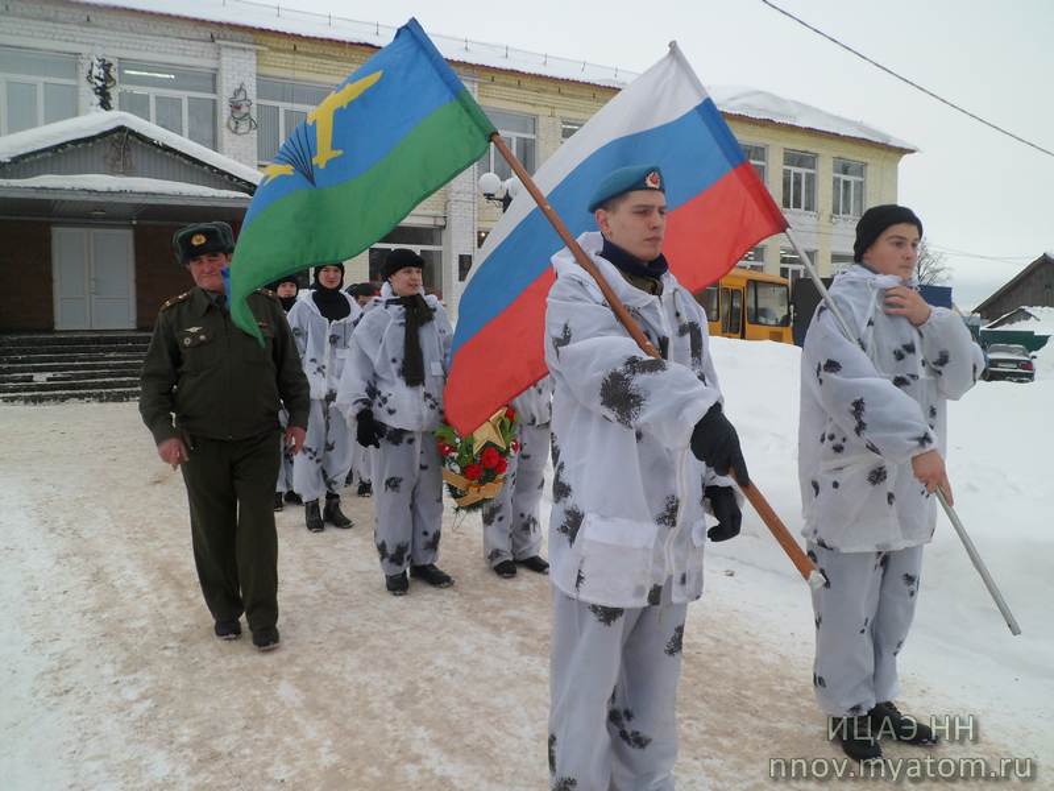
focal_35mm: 27
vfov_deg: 51.4
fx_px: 822
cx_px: 527
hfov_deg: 65.3
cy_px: 396
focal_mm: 4.9
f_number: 3.3
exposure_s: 1/125
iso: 80
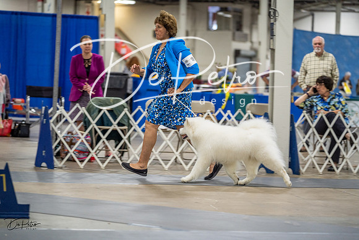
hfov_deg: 16.5
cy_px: 120
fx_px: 1237
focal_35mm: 124
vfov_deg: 11.1
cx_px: 180
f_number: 2.8
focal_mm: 124
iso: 1600
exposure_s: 1/160
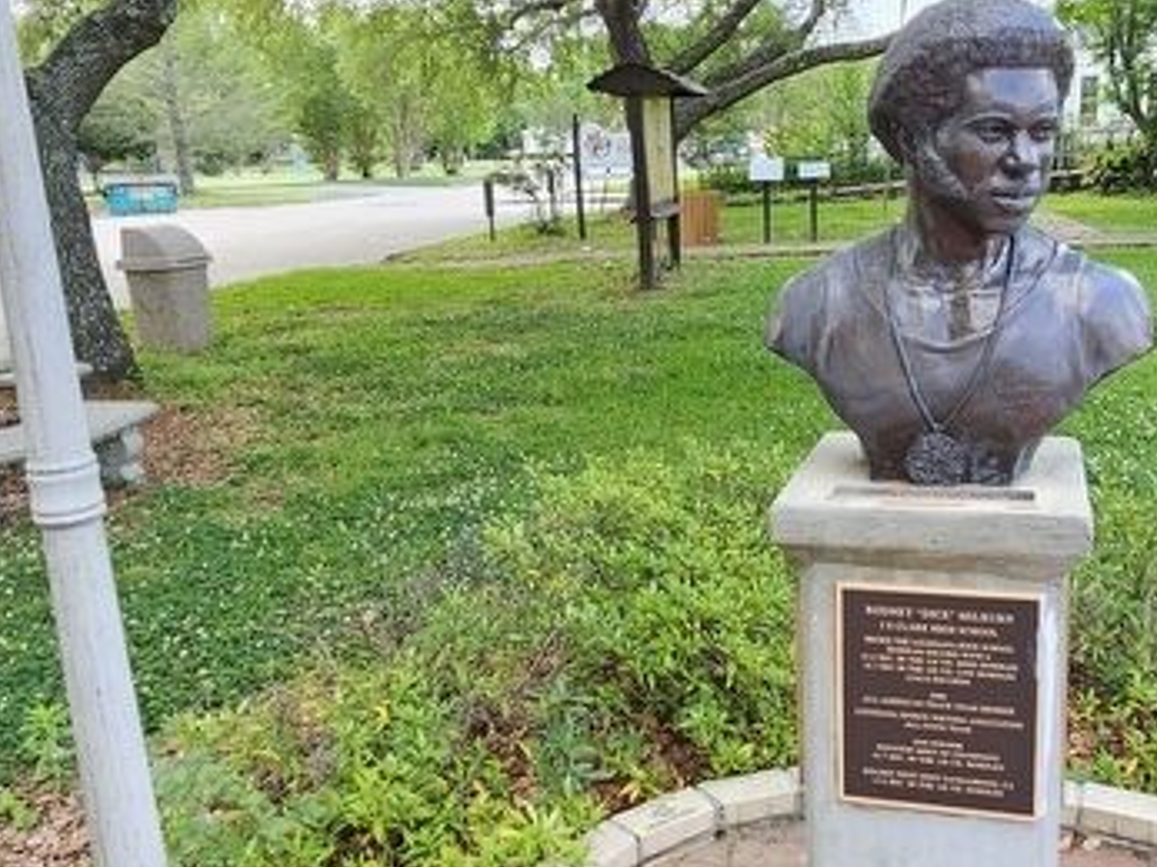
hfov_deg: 59.3
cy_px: 407
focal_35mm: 30
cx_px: 710
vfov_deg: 46.7
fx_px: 1002
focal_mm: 2.2
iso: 50
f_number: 2.2
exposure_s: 1/120
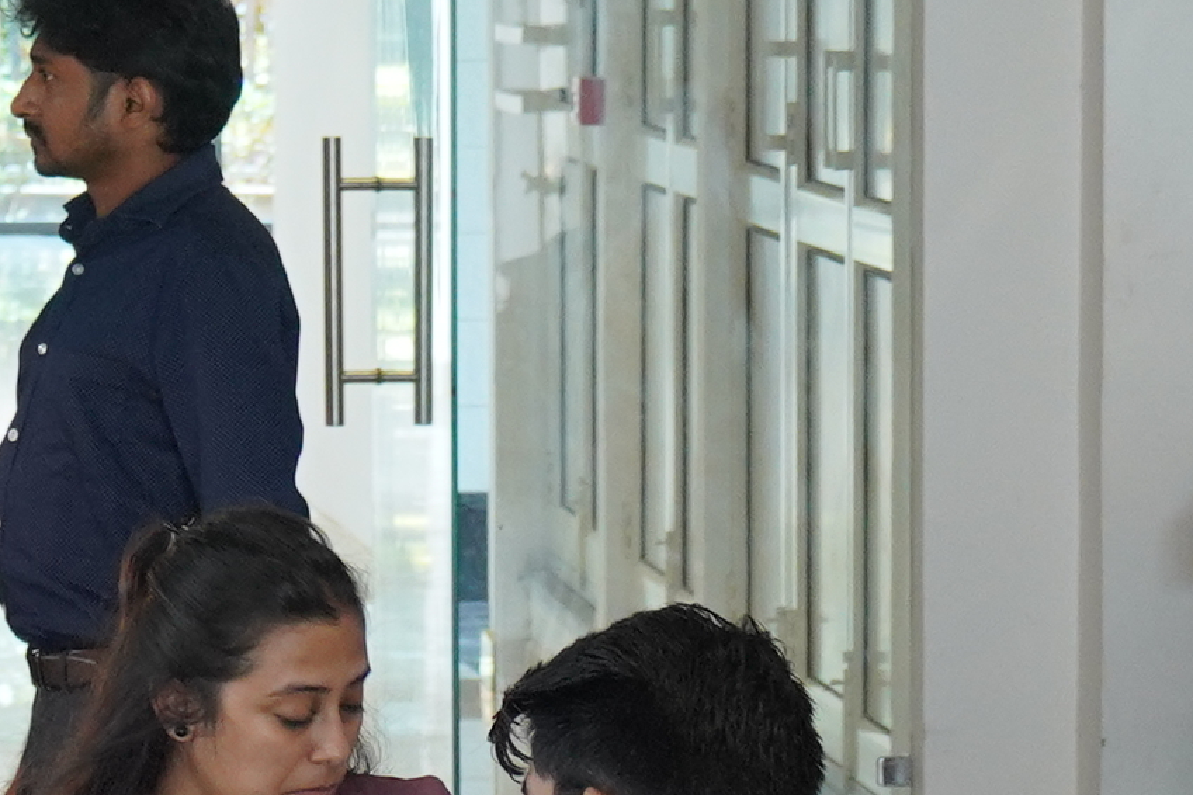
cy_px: 756
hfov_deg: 8.4
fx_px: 7787
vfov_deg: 5.8
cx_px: 2330
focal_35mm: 235
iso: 800
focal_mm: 28
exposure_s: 1/125
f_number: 3.5
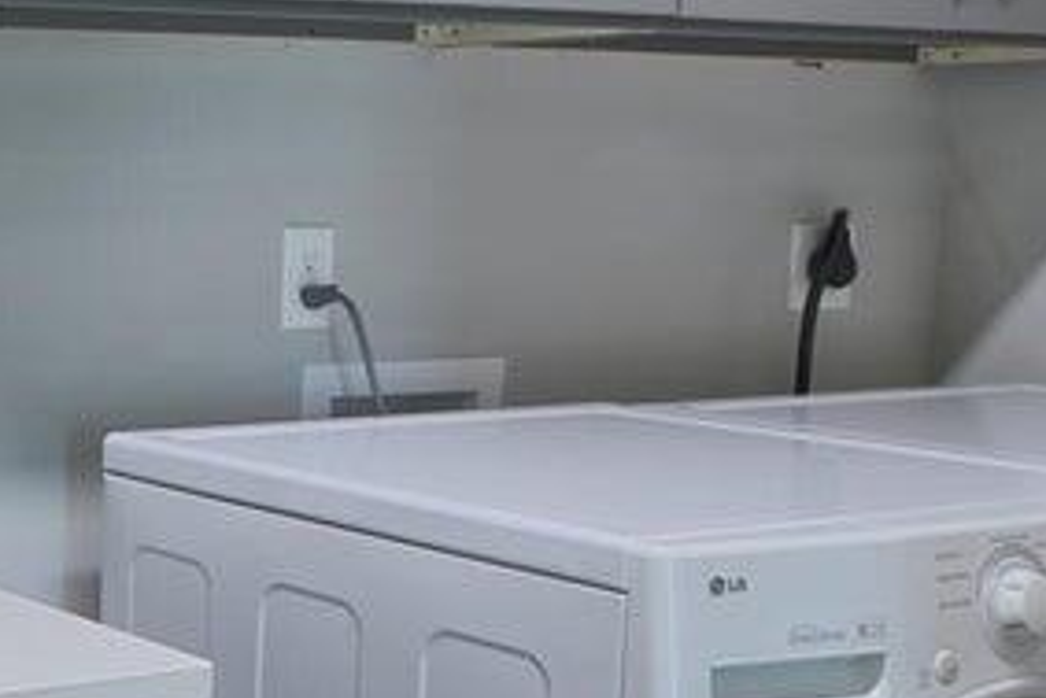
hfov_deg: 26.3
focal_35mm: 65
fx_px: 1889
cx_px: -310
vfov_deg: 20.9
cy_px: 443
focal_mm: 12
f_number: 18
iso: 200
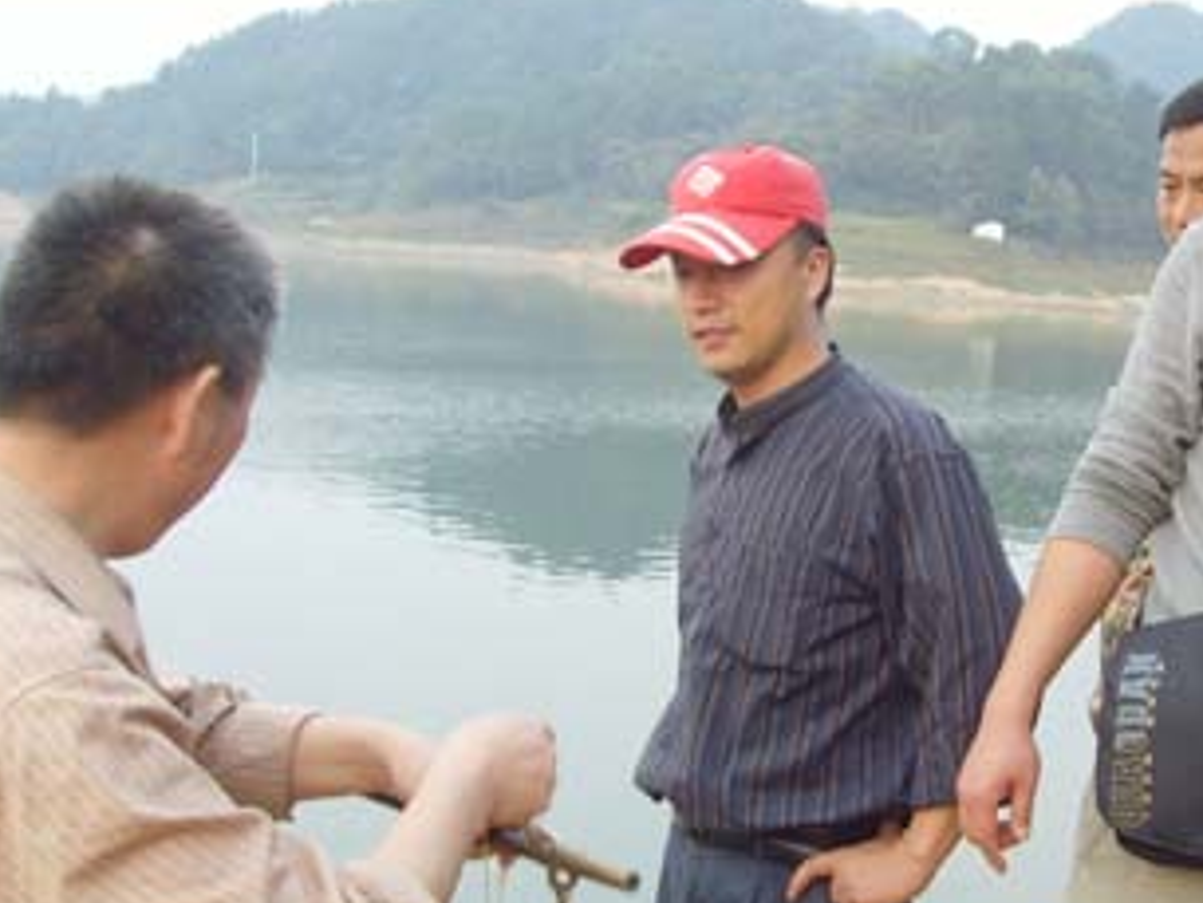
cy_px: 621
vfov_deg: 22.8
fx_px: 2225
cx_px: 816
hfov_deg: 30.0
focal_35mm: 64
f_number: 3.5
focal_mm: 6.6
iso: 100
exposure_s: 1/60
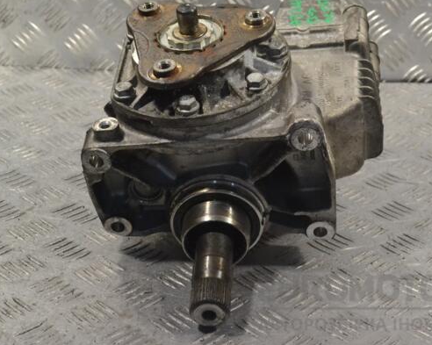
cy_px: 171
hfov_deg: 24.1
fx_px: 1009
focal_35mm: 79
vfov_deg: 19.4
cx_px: 241
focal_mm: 46
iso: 3200
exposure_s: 1/400
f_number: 8
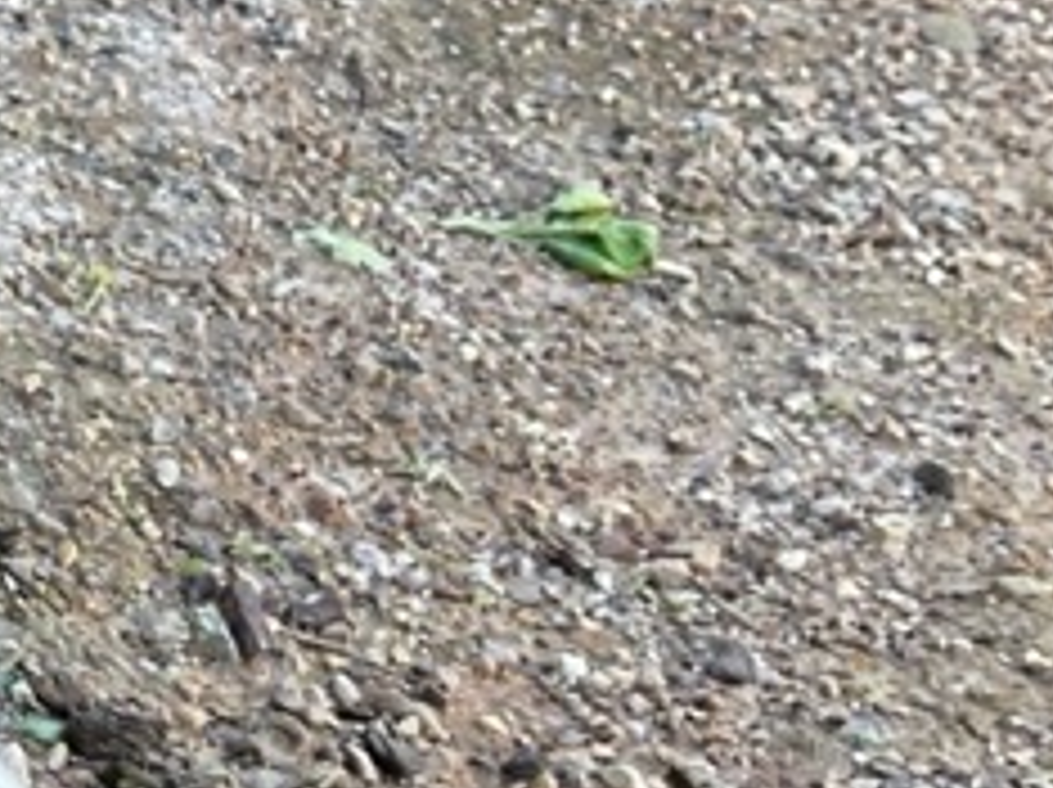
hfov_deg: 14.7
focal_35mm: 124
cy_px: 1207
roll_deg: -7.4
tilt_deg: -38.8
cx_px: -572
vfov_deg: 11.4
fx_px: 3768
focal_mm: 3
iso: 32
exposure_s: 1/100
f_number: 1.8
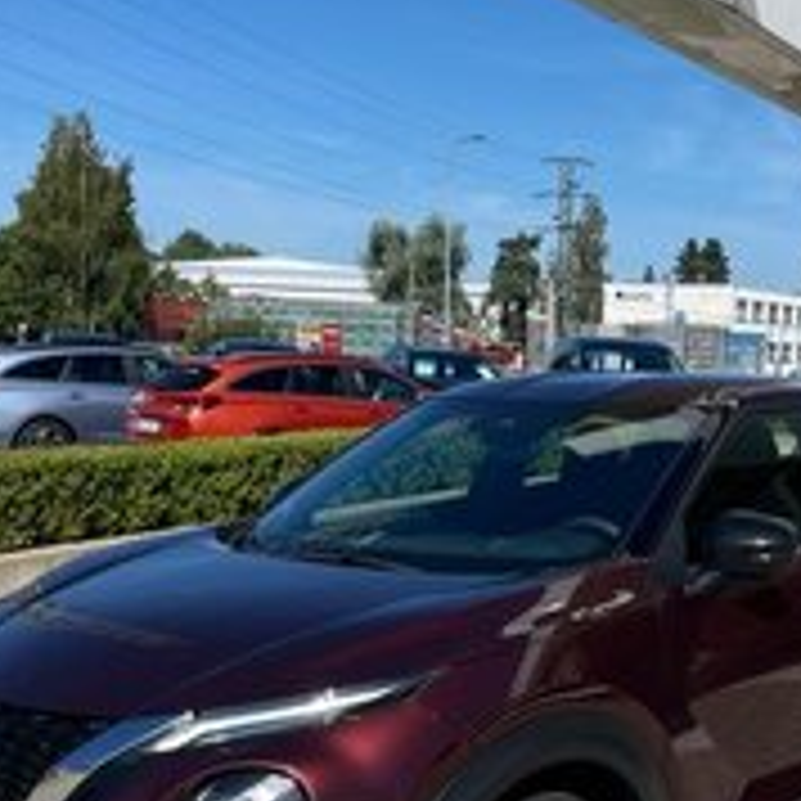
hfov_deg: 26.8
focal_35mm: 63
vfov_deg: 27.3
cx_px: 630
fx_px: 1649
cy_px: 414
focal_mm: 5.1
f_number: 1.6
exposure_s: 1/5848
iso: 50
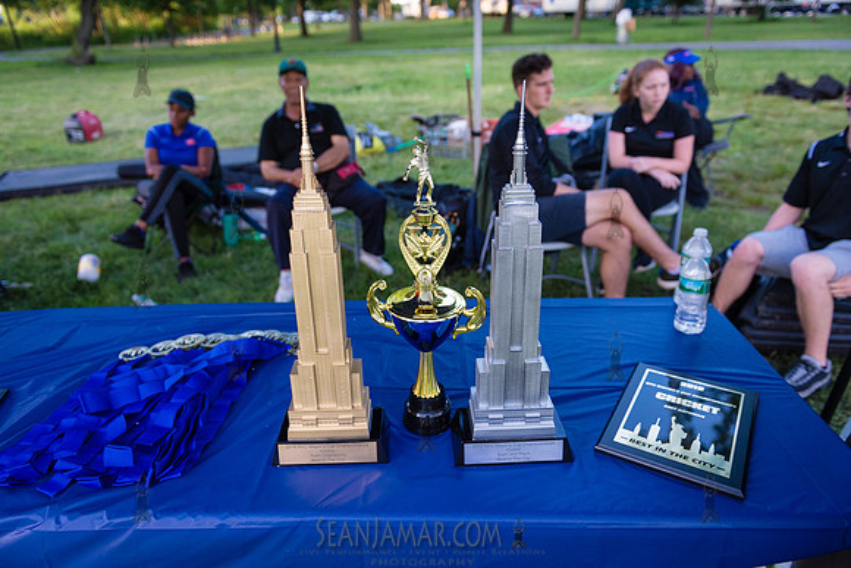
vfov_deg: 53.2
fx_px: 567
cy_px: 284
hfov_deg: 73.7
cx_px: 426
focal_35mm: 24
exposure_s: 1/1000
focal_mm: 24
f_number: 2.8
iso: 1600
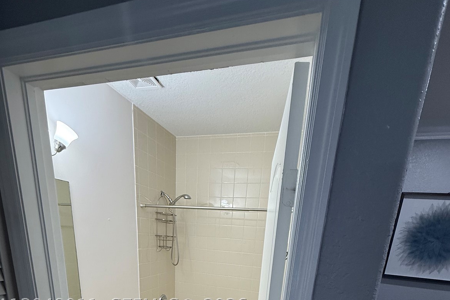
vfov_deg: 49.5
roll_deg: -2.7
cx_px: 224
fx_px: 250
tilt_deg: -16.2
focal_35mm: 20
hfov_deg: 84.0
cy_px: 305
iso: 160
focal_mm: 2.22
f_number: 2.2
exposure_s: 1/120
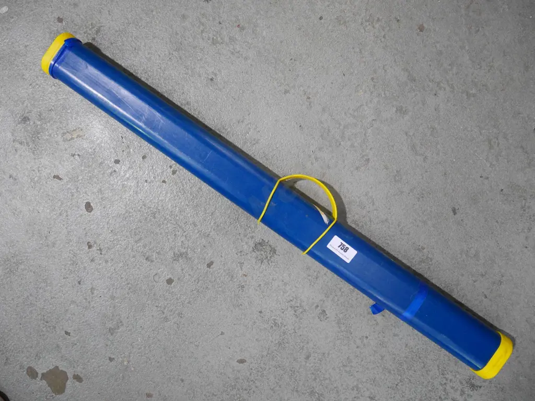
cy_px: 200
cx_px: 268
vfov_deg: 53.1
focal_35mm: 26
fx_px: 402
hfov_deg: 67.3
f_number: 4
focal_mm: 13
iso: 3200
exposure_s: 1/80
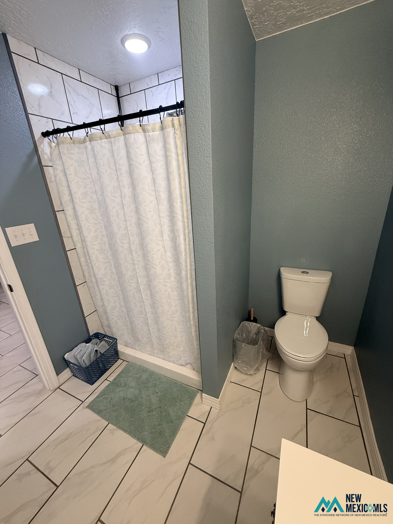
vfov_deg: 102.1
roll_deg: +3.9
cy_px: 262
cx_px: 196
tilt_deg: -19.1
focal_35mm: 14
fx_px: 212
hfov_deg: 85.7
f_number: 2.2
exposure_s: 1/120
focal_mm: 2.22
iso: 250
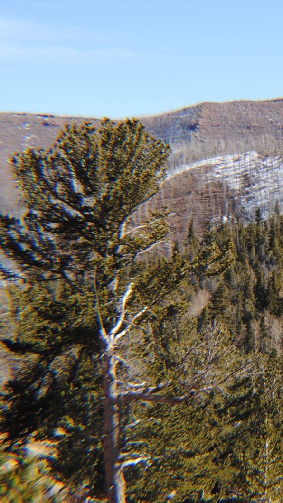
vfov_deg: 27.9
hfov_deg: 15.4
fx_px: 1014
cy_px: 252
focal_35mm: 76
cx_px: 334
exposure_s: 1/200
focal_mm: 32
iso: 100
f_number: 7.1
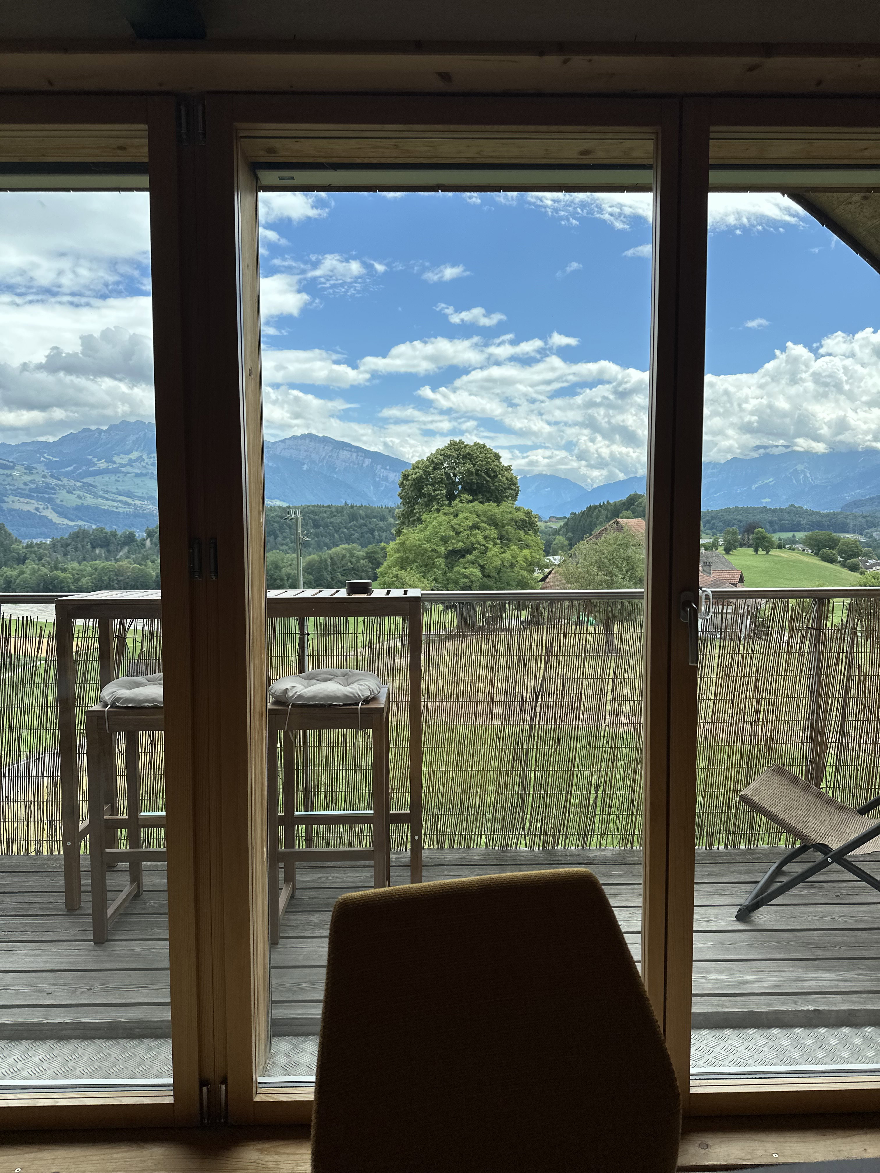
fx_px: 813
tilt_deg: -3.3
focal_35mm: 24
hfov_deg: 56.8
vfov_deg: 71.6
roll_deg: -2.5
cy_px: 586
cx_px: 440
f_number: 1.78
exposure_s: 1/2809
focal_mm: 6.86
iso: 80
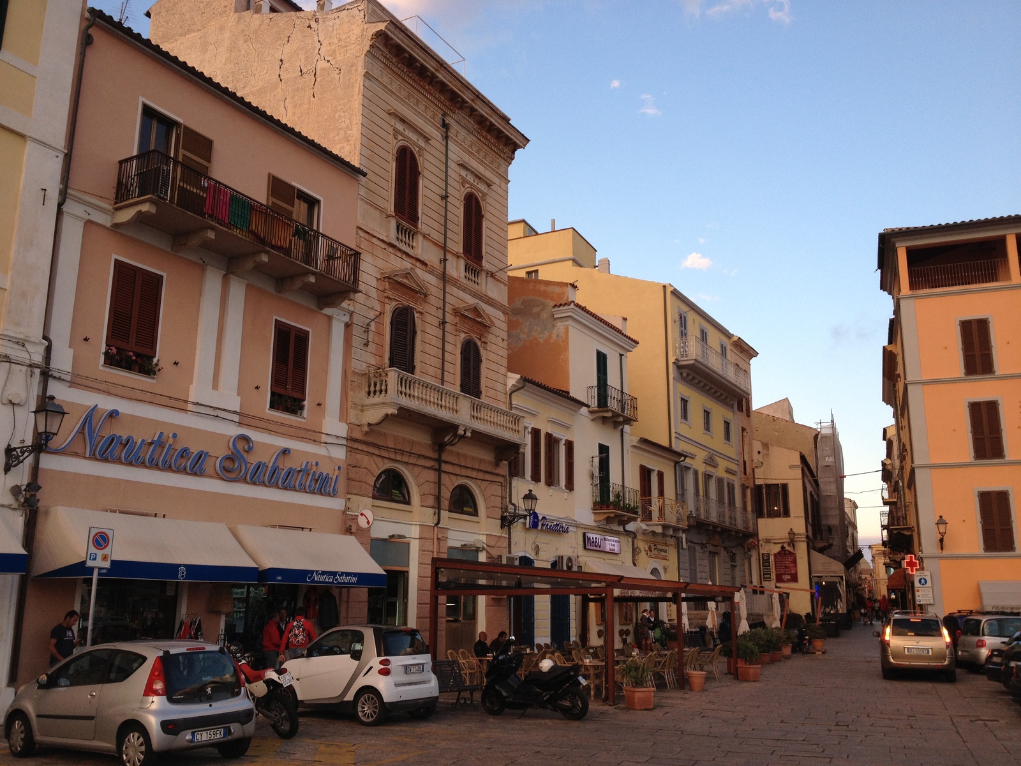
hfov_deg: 52.6
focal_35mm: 35
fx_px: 1032
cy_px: 383
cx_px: 510
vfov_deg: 40.7
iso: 64
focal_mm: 4.28
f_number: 2.4
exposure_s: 1/160
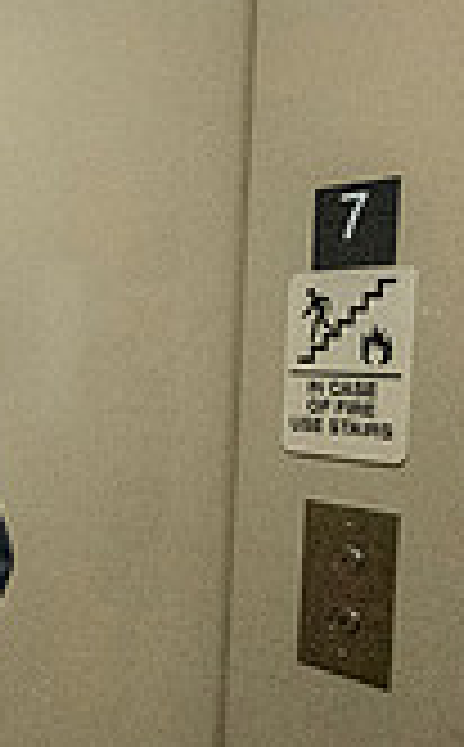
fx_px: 1017
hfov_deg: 14.4
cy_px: 416
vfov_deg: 40.3
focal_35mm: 50
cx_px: -694
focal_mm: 14
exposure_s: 1/160
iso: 25600
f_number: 4
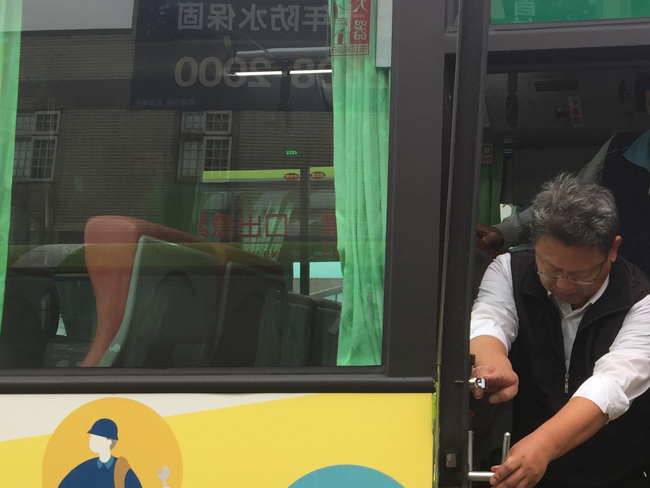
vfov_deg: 22.8
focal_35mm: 64
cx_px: 661
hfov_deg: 28.3
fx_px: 1202
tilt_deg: +4.4
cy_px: 349
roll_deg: -3.2
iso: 32
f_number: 2.2
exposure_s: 1/249
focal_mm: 4.15
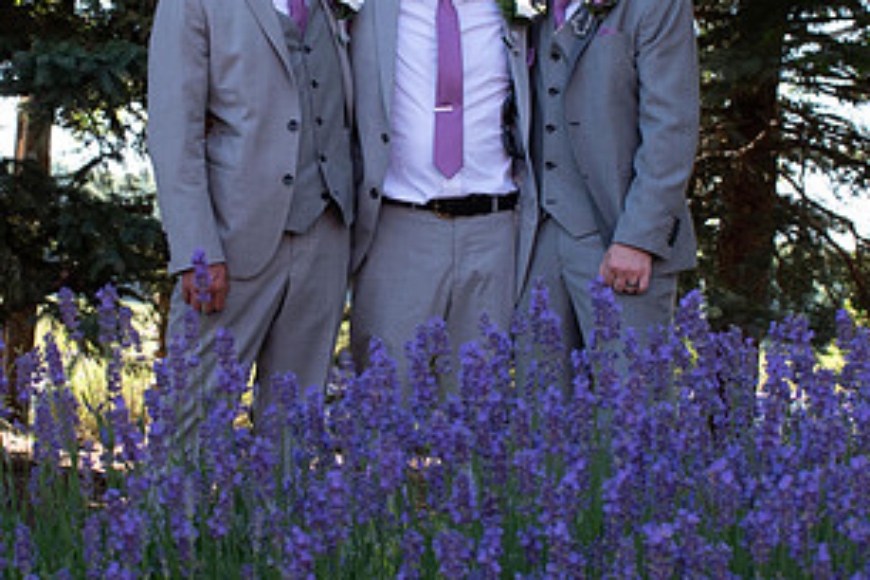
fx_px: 2199
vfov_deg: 15.0
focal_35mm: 91
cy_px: 166
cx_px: 324
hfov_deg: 22.3
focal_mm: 32
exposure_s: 1/200
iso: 400
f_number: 7.1
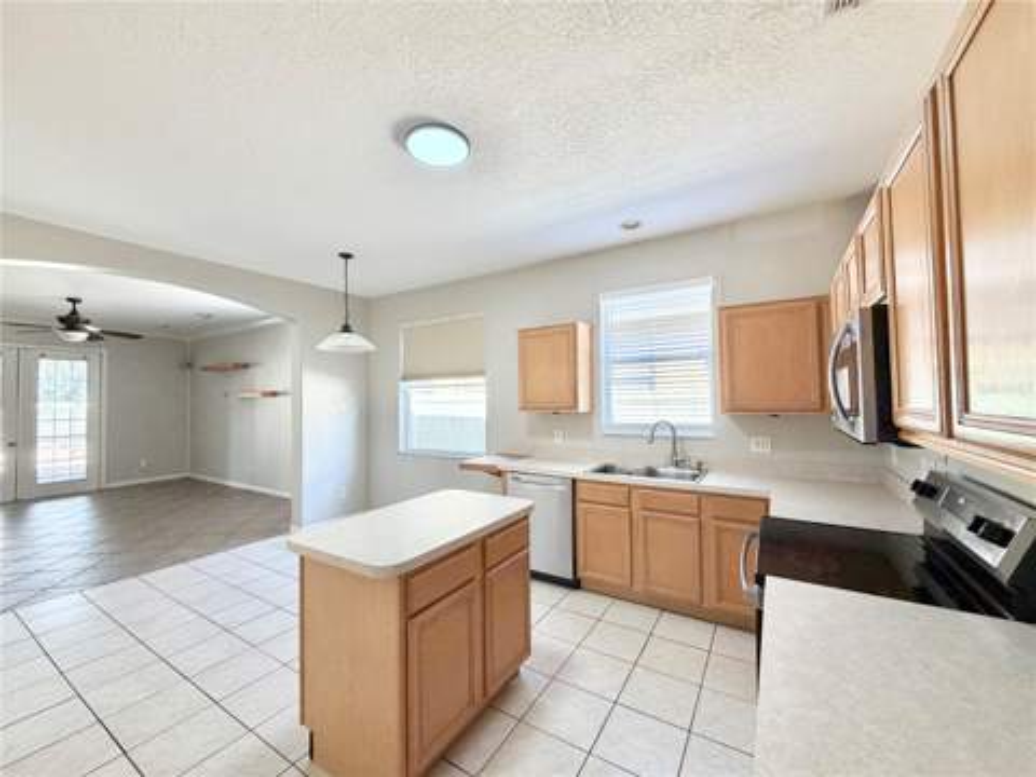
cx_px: 518
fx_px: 419
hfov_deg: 102.1
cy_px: 388
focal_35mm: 14
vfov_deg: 85.7
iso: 250
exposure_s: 1/120
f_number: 2.2
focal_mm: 2.22
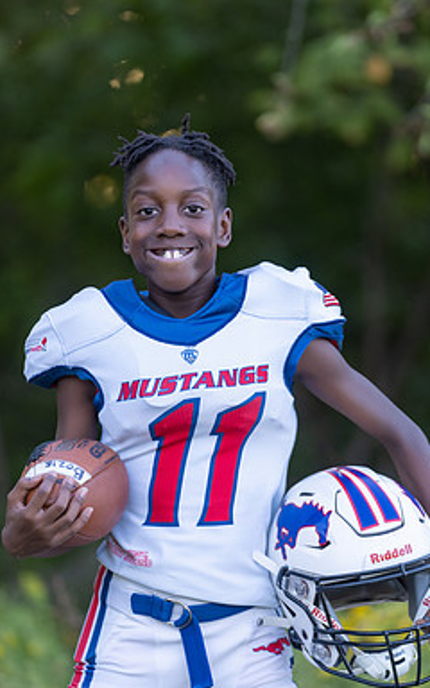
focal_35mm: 274
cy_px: 343
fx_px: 5138
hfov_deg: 4.8
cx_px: 226
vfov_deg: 7.7
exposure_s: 1/320
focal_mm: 178
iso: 320
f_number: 2.8
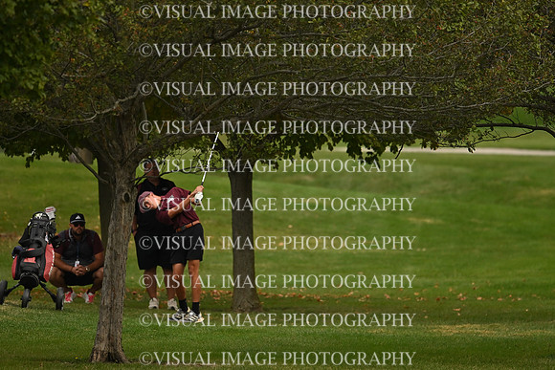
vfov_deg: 2.3
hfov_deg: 3.4
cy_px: 185
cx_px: 278
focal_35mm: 600
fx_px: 9252
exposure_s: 1/2000
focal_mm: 400
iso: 500
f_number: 4.5
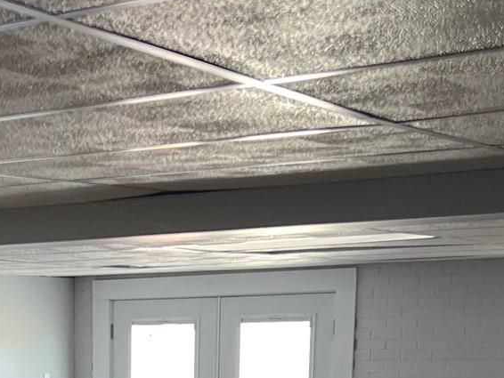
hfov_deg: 20.4
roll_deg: +1.7
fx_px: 1369
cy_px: 633
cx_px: 39
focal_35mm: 94
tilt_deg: -14.3
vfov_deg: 14.3
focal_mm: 5.7
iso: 160
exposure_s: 1/60
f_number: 1.5
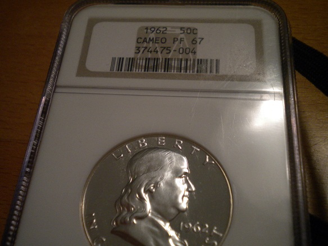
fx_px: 388
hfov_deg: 45.8
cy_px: 123
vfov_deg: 35.1
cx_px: 164
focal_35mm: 41
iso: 288
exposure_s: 1/60
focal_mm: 7.4
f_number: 3.5
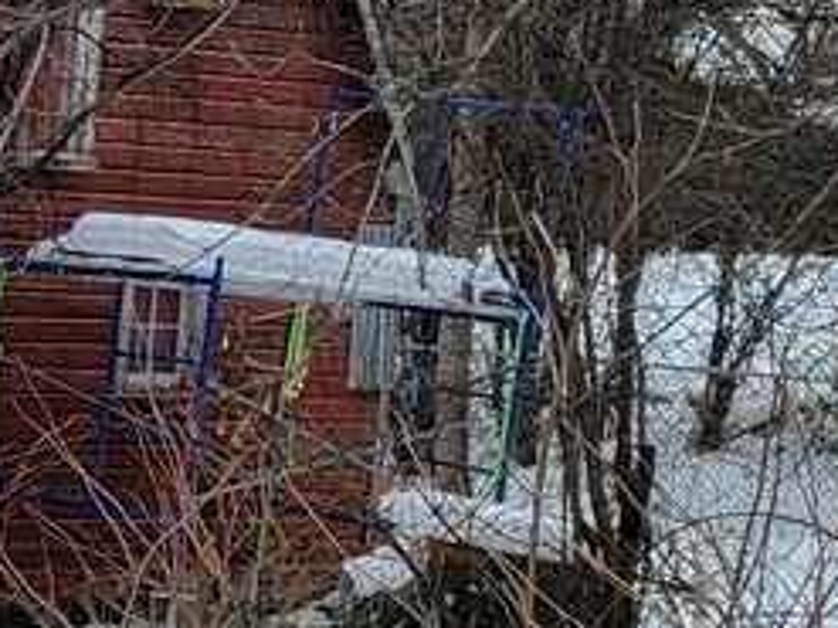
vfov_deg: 10.6
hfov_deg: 12.3
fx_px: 3388
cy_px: 451
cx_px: -909
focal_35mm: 140
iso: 16
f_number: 1.8
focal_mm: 6.7
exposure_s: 1/463
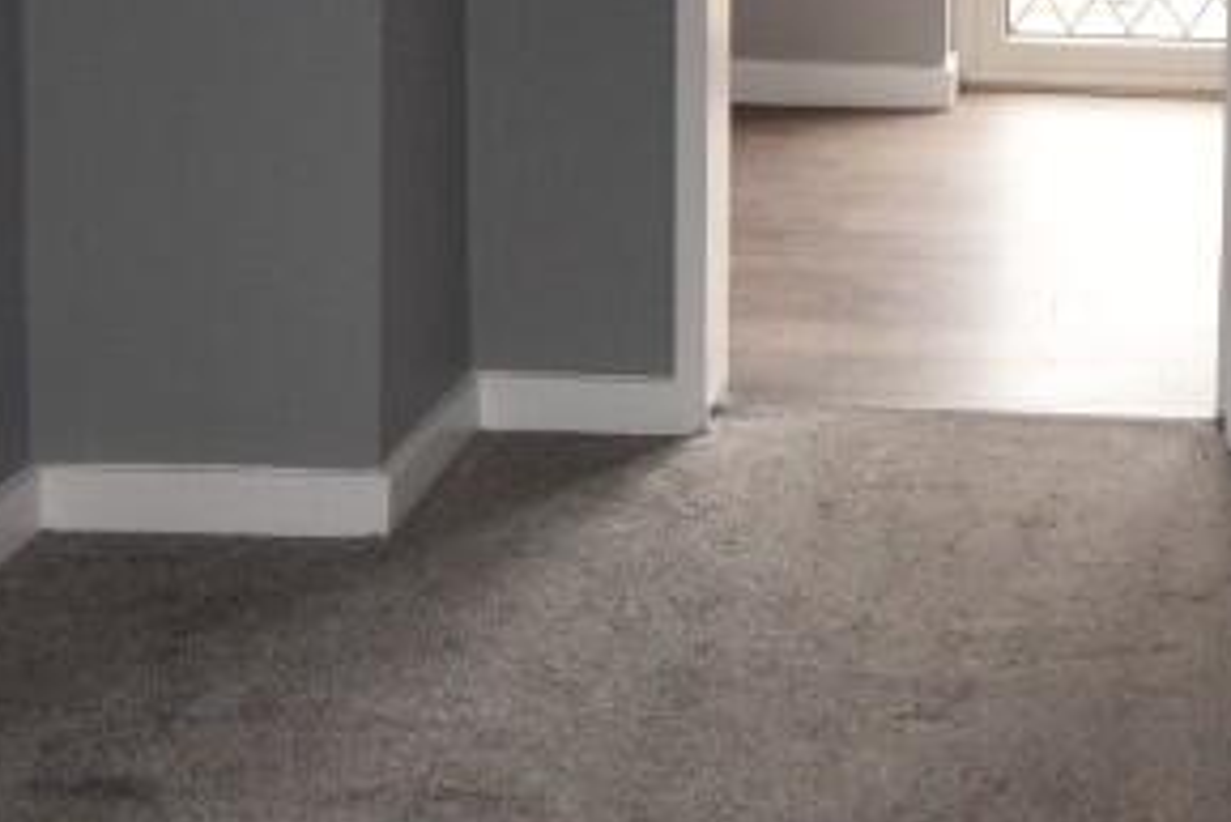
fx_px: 2908
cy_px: -232
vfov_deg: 15.4
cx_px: 1193
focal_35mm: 85
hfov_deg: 23.1
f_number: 5.6
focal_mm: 16
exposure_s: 1/125
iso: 640
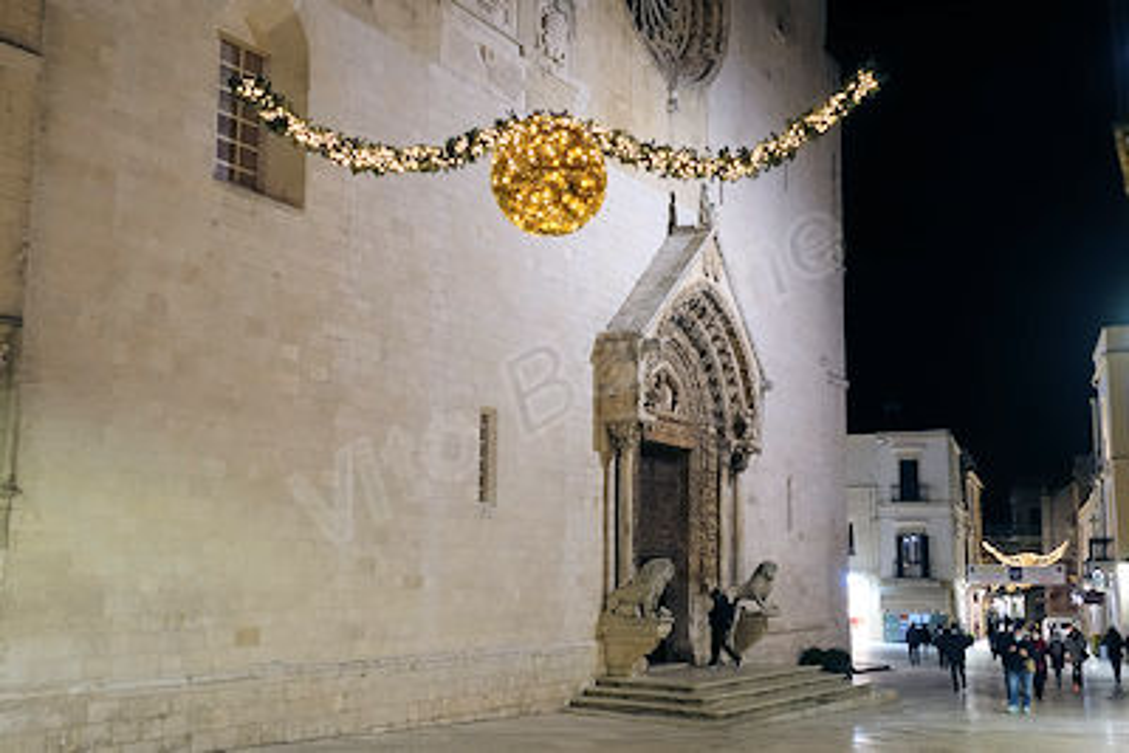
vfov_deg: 37.9
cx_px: 564
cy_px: 376
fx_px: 1098
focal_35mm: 35
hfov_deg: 54.4
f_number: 2.8
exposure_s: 1/25
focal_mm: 12.99
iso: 800
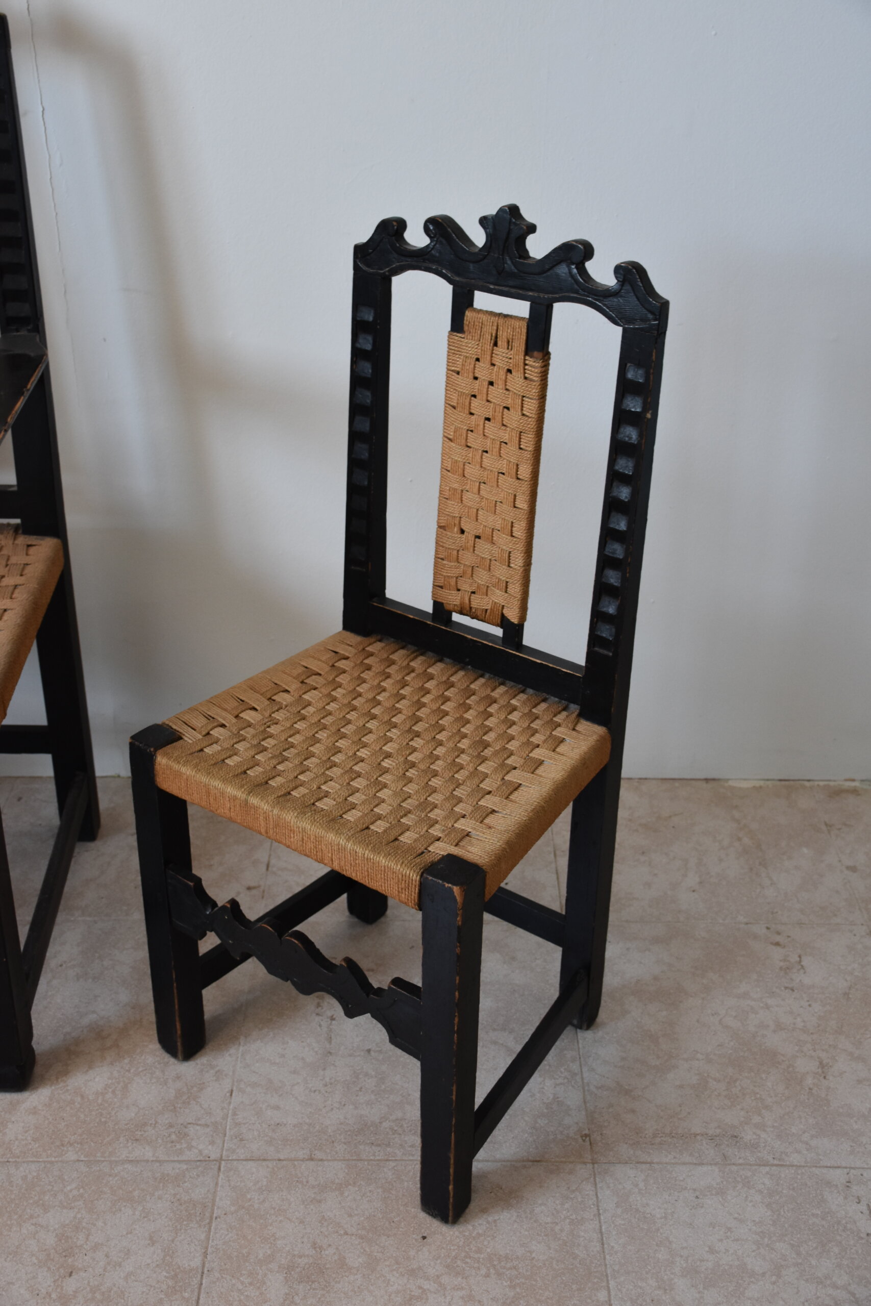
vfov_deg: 47.9
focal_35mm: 40
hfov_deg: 33.0
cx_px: 436
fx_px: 1469
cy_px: 653
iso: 800
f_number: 4
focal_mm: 27
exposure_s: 1/60
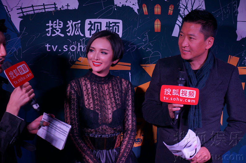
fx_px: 481
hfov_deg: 28.7
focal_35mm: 70
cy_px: 82
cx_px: 123
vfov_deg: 19.3
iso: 400
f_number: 5.6
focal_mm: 47
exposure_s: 1/160
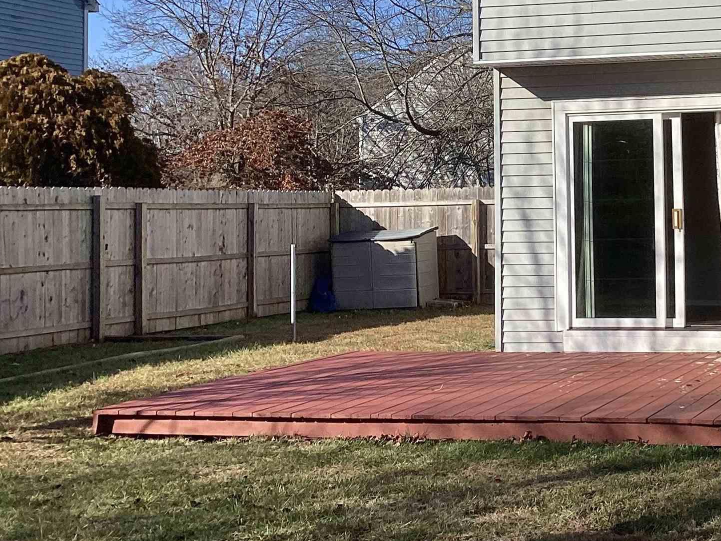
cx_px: 664
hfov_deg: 28.2
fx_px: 1375
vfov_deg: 22.1
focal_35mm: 66
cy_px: 147
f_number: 2.4
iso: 25
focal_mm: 3.3
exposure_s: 1/1567
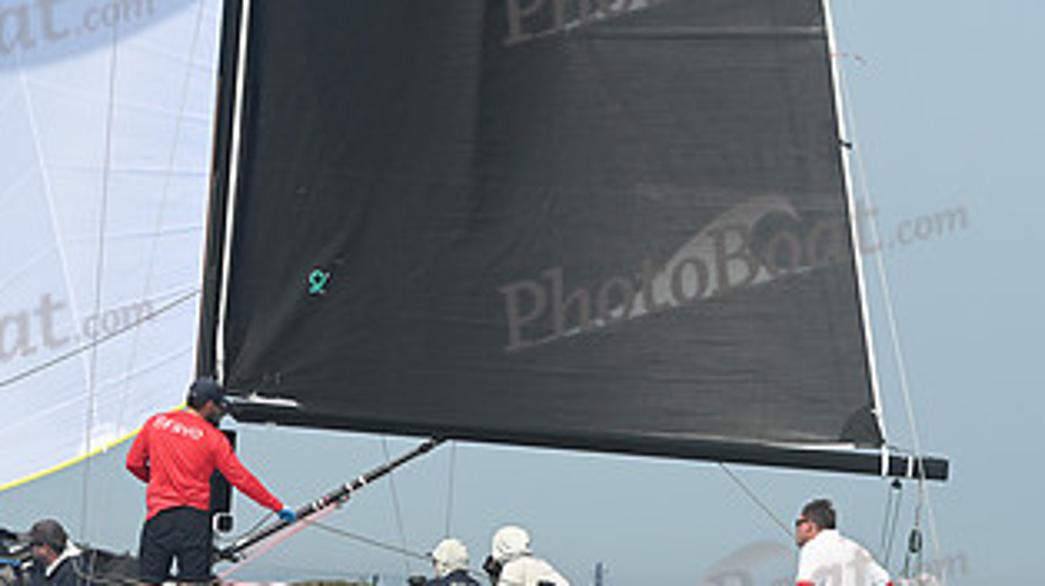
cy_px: 484
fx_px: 4291
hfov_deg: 13.9
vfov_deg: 7.8
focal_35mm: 155
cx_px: 329
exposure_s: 1/1250
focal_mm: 80
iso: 320
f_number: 7.1
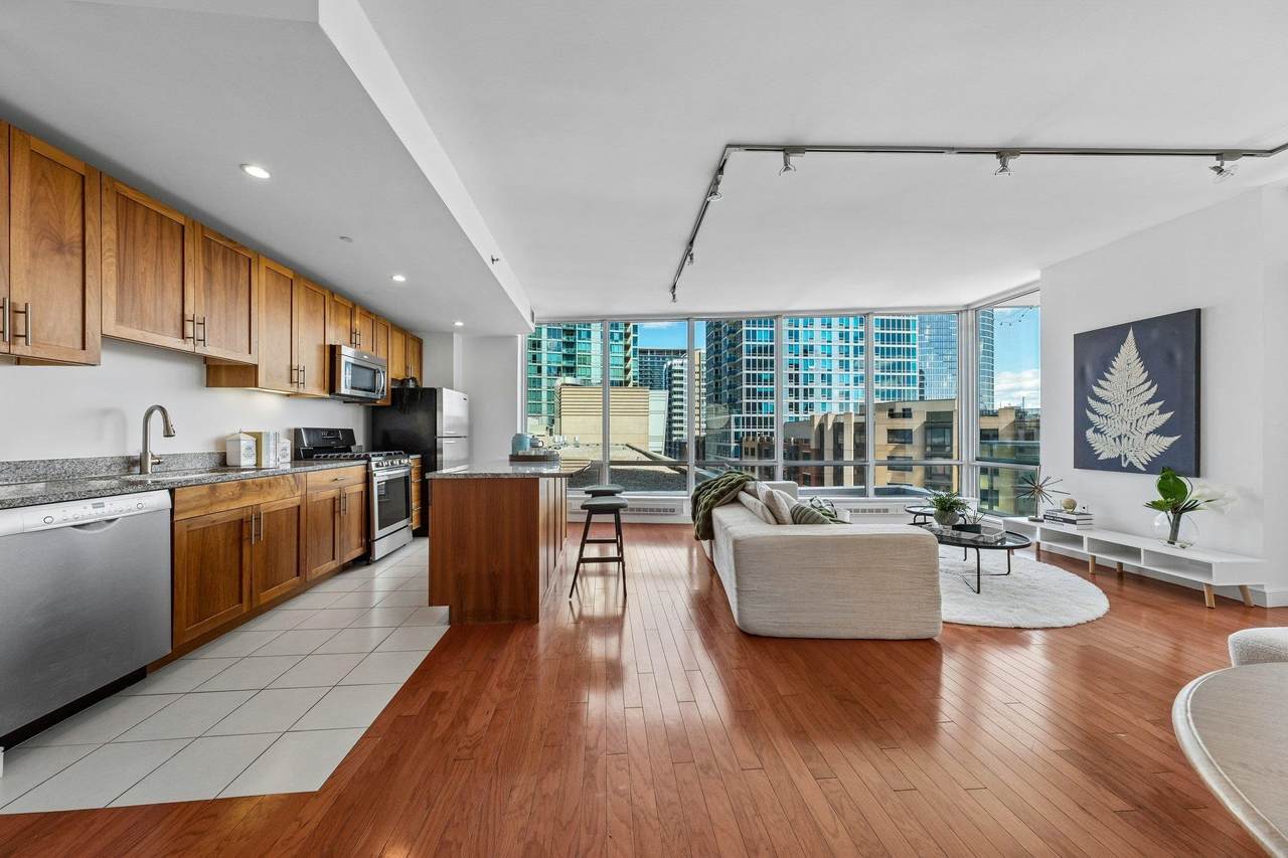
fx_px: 429
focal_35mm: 12
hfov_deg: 112.6
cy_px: 429
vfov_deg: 90.0
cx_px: 644
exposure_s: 1/100
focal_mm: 8
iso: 640
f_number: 8
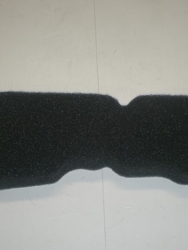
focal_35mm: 70
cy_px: 126
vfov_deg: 27.8
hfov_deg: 21.0
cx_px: 88
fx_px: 506
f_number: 3.5
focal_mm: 7.4
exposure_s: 1/31.3
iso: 50
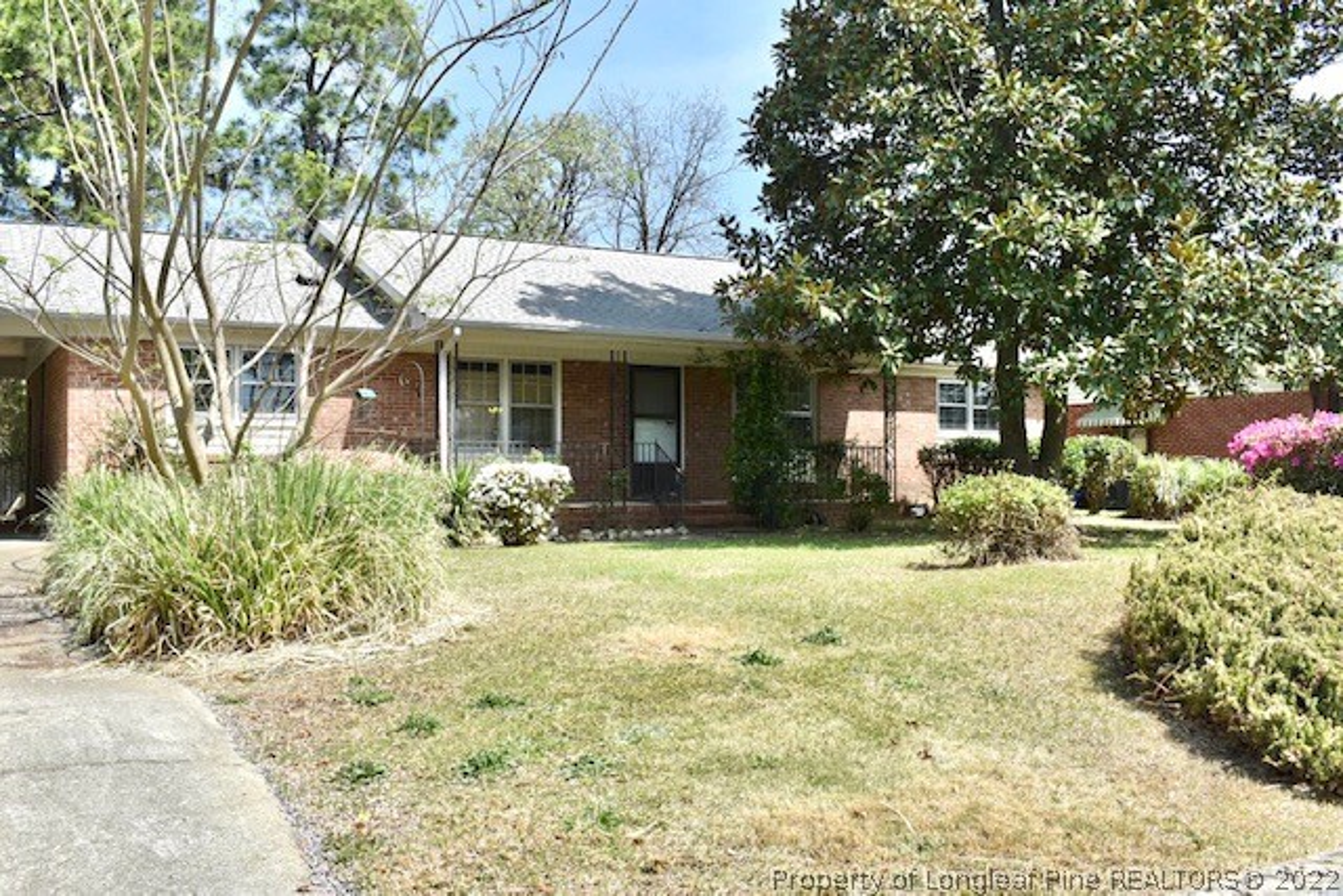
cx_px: 672
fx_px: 1231
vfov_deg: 40.0
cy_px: 448
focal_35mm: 33
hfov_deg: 57.2
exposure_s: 1/250
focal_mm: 22
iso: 110
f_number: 8
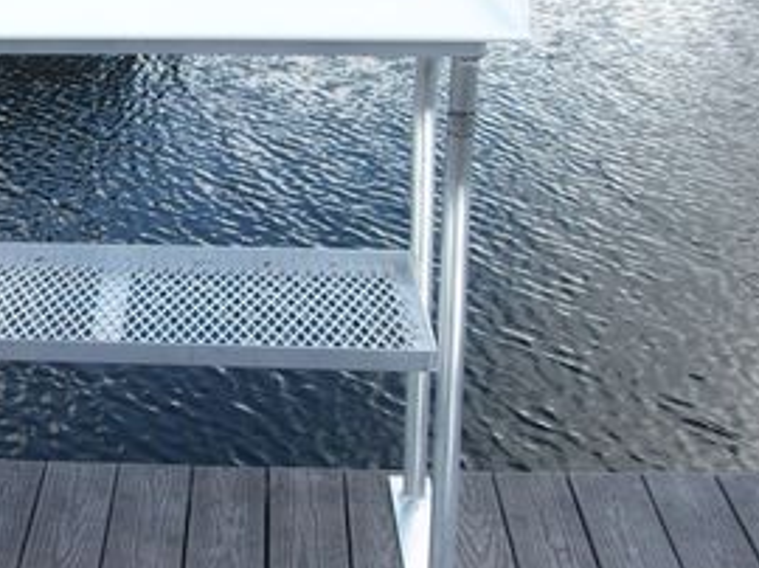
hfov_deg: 29.6
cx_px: 87
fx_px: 1380
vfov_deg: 23.1
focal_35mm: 63
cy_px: 176
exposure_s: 1/432
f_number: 2.8
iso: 64
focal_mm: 5.7
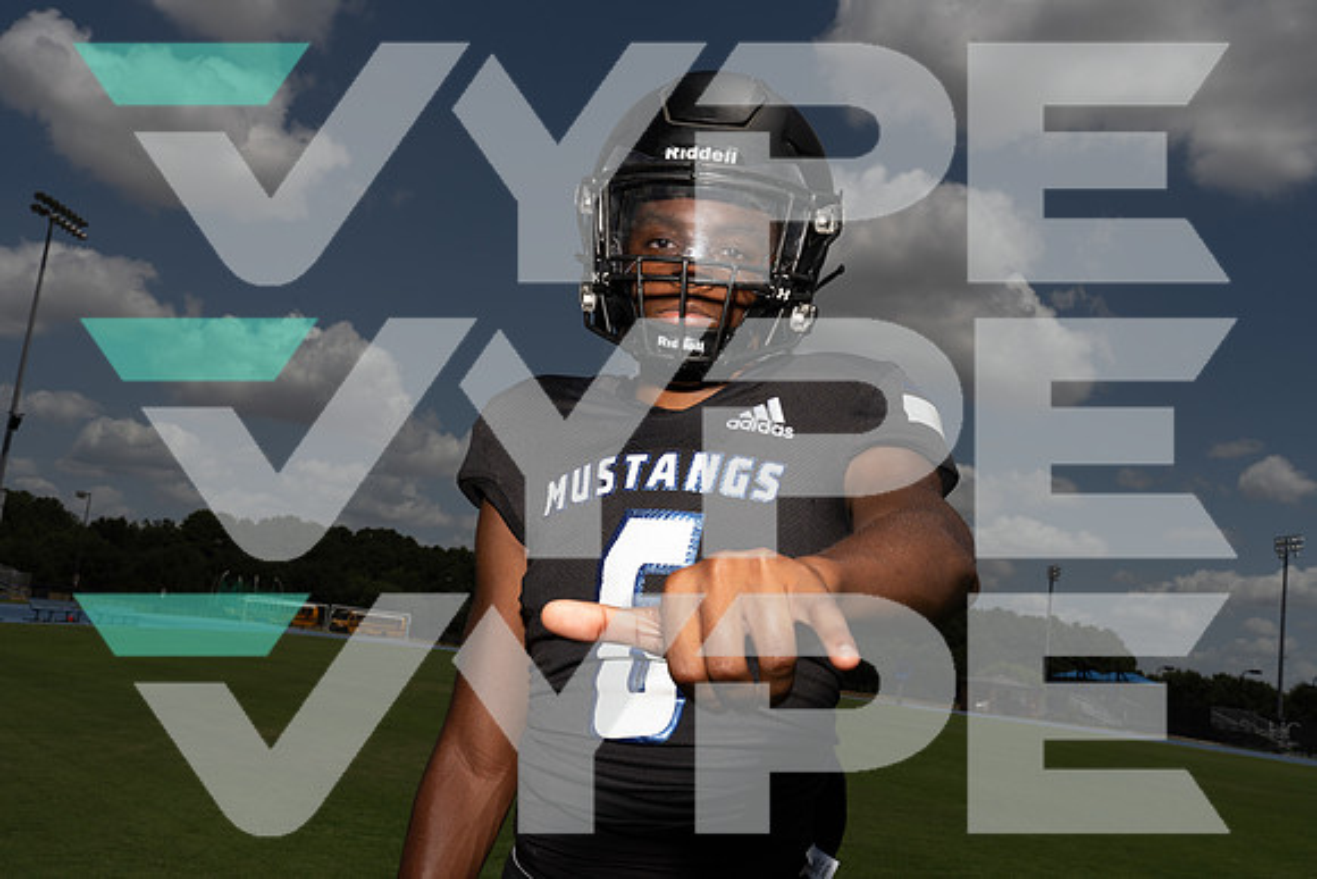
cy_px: 440
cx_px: 658
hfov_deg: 51.9
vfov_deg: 36.0
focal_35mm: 37
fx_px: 1354
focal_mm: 37
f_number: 14
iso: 100
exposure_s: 1/250
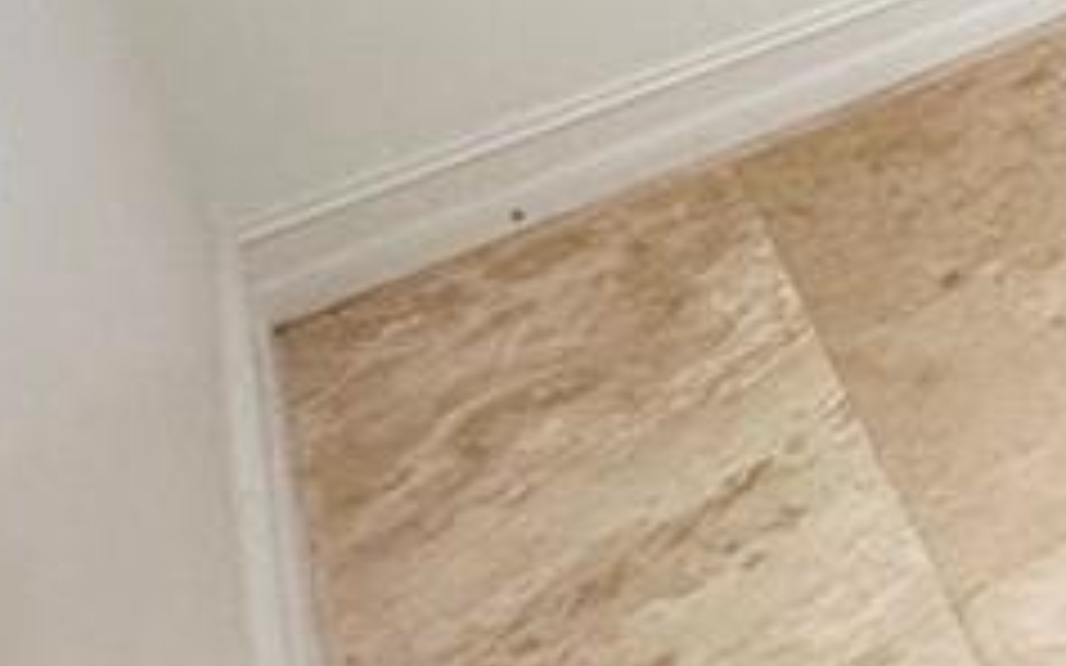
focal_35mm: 64
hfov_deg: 17.9
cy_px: -590
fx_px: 1859
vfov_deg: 16.4
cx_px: 2253
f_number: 2.2
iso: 160
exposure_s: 1/120
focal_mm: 2.22
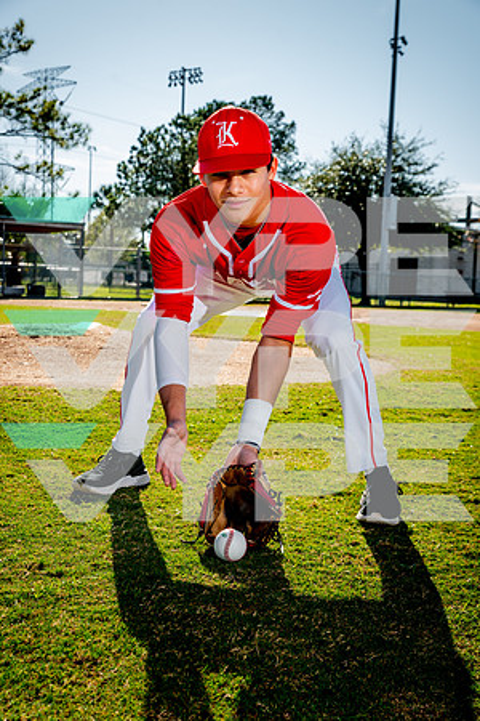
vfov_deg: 41.1
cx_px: 240
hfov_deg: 28.1
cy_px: 360
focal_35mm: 48
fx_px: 960
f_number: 6.3
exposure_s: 1/250
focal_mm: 48
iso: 100
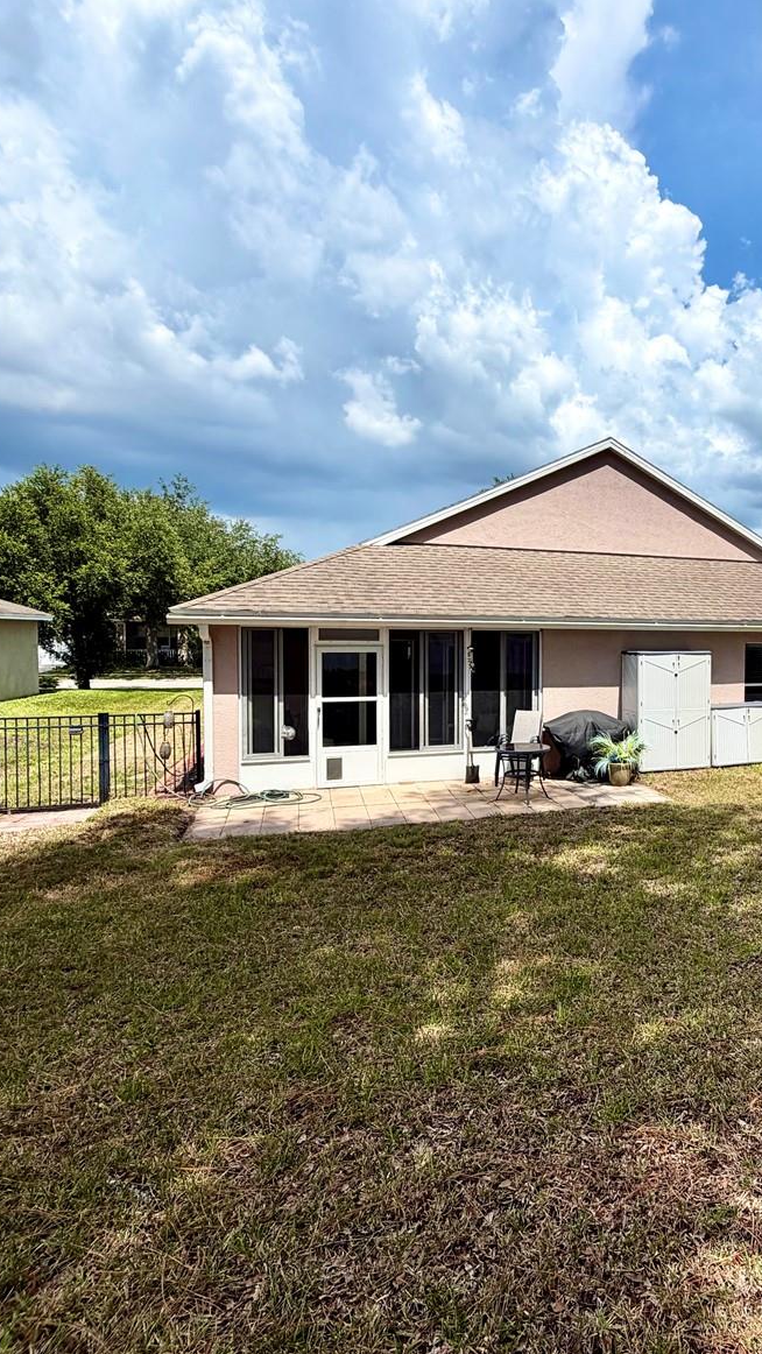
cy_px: 660
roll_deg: -0.8
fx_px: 754
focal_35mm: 21
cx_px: 616
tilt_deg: -2.6
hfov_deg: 50.2
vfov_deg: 83.8
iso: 20
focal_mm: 2.22
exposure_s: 1/1235
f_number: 2.2
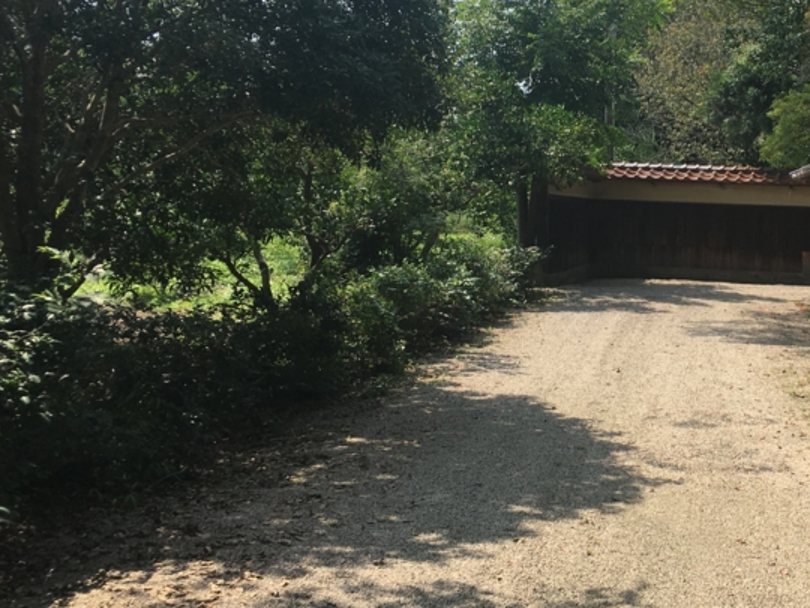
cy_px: 227
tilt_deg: -0.8
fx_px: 1287
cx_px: 718
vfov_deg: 26.5
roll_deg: -2.9
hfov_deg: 33.2
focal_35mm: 55
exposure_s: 1/974
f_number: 2.2
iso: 25
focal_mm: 4.15
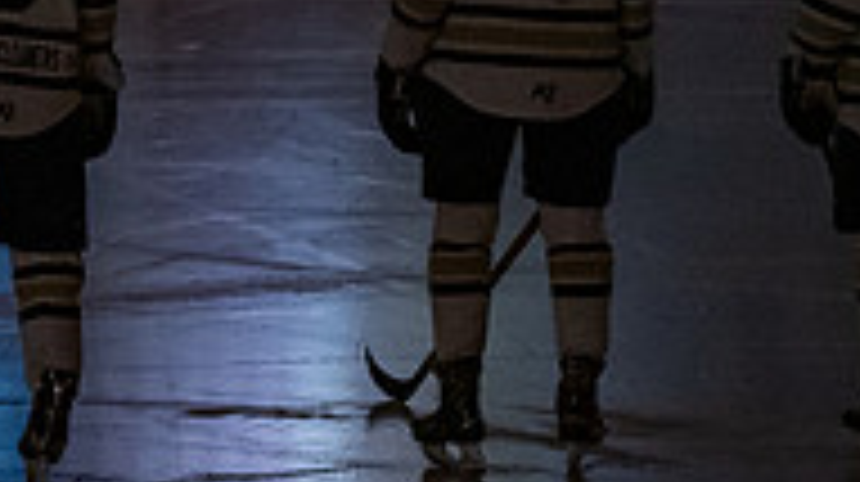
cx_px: 287
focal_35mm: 355
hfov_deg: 6.1
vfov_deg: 3.4
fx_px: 8087
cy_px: -191
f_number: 2.8
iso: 3200
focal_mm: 70
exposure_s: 1/100
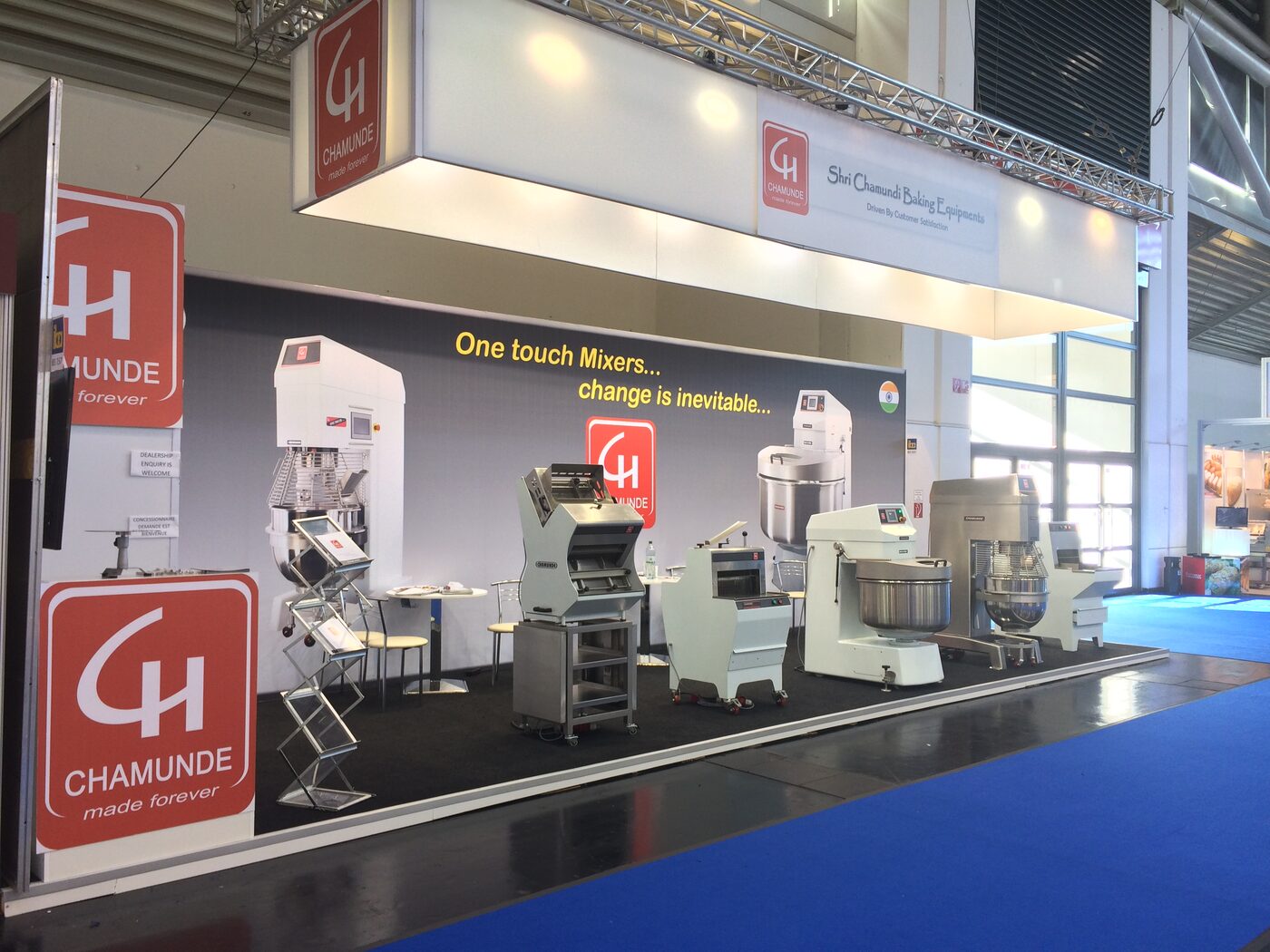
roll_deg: -1.1
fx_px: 1064
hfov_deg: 61.7
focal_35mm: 29
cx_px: 635
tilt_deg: -0.3
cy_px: 476
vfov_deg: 48.2
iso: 40
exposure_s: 1/40
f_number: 2.2
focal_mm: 4.15
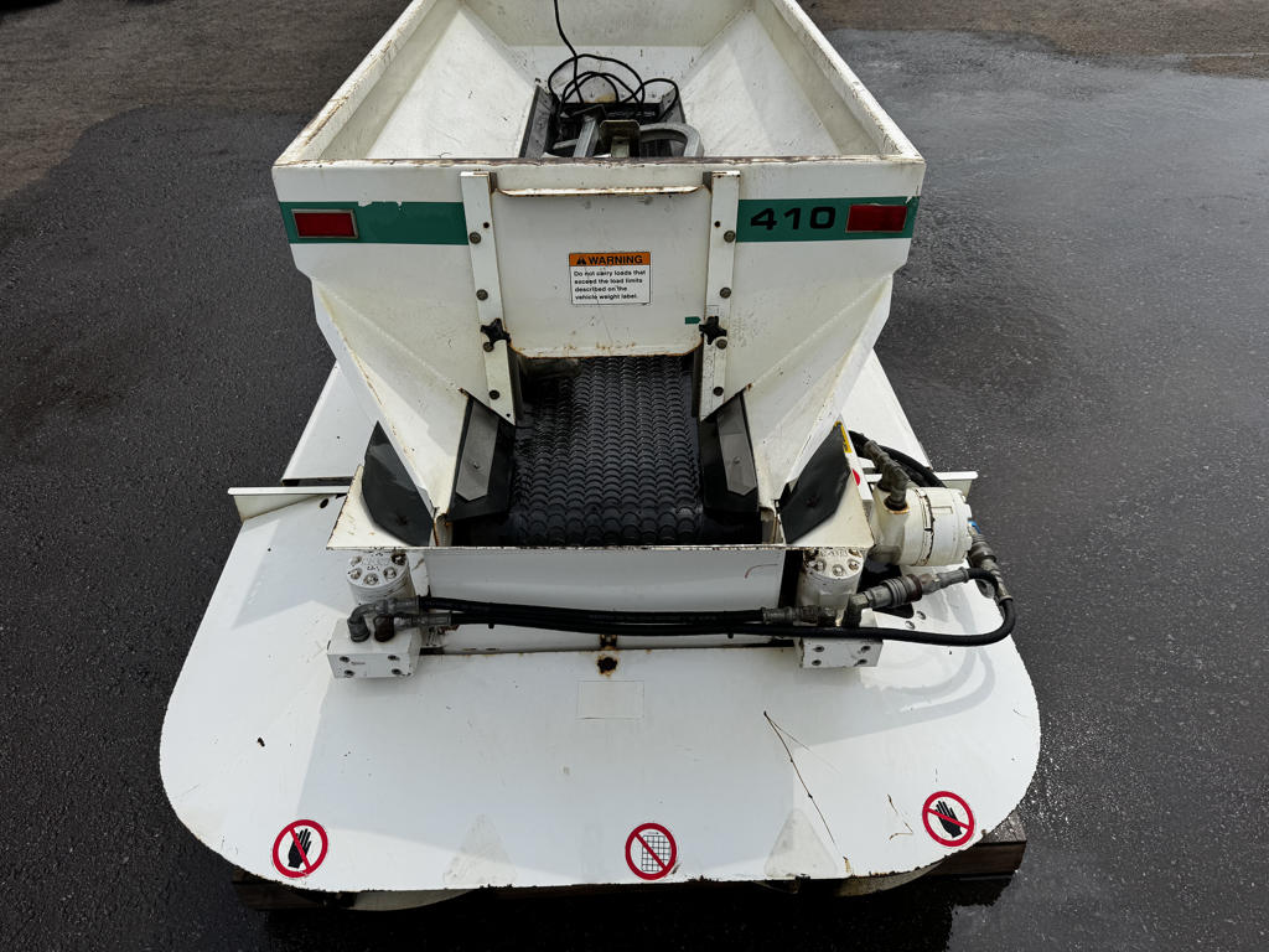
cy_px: 476
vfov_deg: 56.8
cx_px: 634
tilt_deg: -42.2
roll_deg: +1.8
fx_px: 880
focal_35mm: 24
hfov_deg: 71.6
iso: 80
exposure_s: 1/7937
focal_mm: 6.76
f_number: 1.78
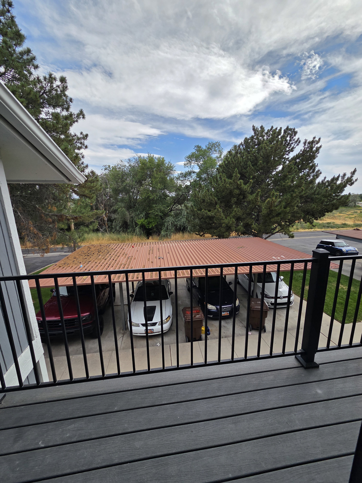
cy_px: 242
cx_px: 181
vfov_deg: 106.2
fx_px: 181
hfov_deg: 89.9
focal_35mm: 13
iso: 50
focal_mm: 2.2
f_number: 2.2
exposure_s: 1/2163
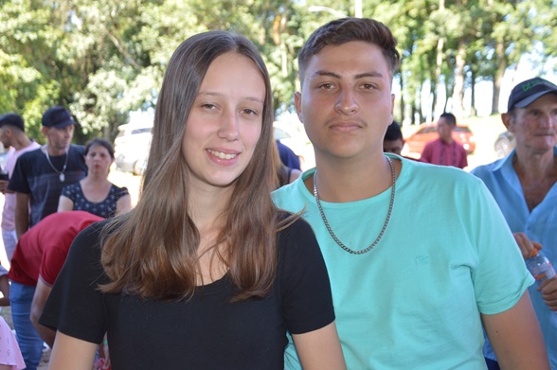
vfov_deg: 25.9
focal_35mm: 52
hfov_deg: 38.2
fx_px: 804
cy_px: 185
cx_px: 278
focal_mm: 34
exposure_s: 1/125
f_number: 4.2
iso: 250
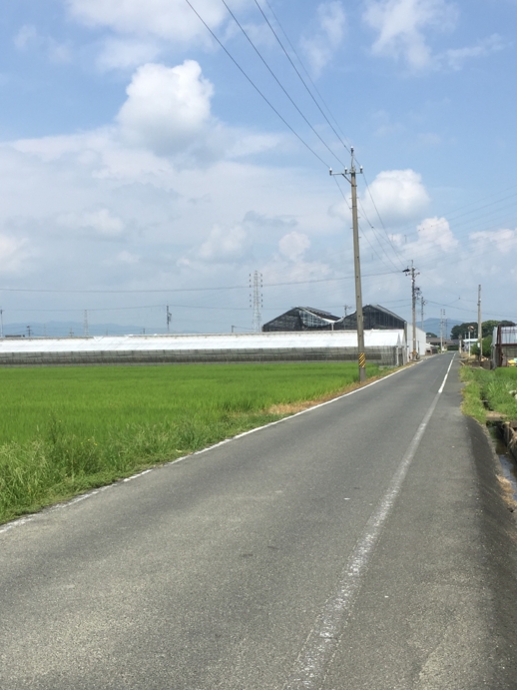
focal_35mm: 43
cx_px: 263
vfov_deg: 43.6
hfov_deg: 33.6
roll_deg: +2.1
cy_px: 414
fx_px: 857
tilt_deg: -2.3
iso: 32
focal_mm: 4.15
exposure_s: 1/1883
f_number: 2.2
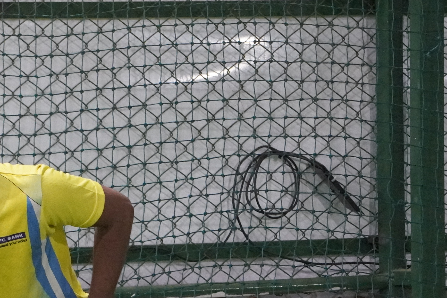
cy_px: 255
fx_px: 5466
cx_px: -51
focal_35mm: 440
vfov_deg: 3.1
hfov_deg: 4.7
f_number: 5.6
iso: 6400
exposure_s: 1/125
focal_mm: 120
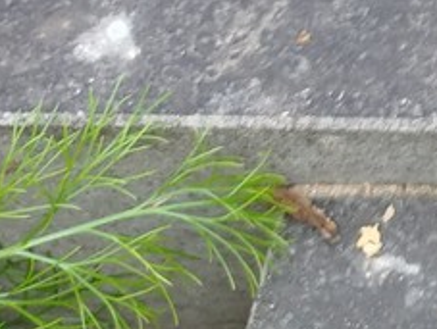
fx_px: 1922
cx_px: 1013
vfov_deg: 8.5
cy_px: -595
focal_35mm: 152
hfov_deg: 11.1
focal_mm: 5.31
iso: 50
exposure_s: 1/130
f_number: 1.7
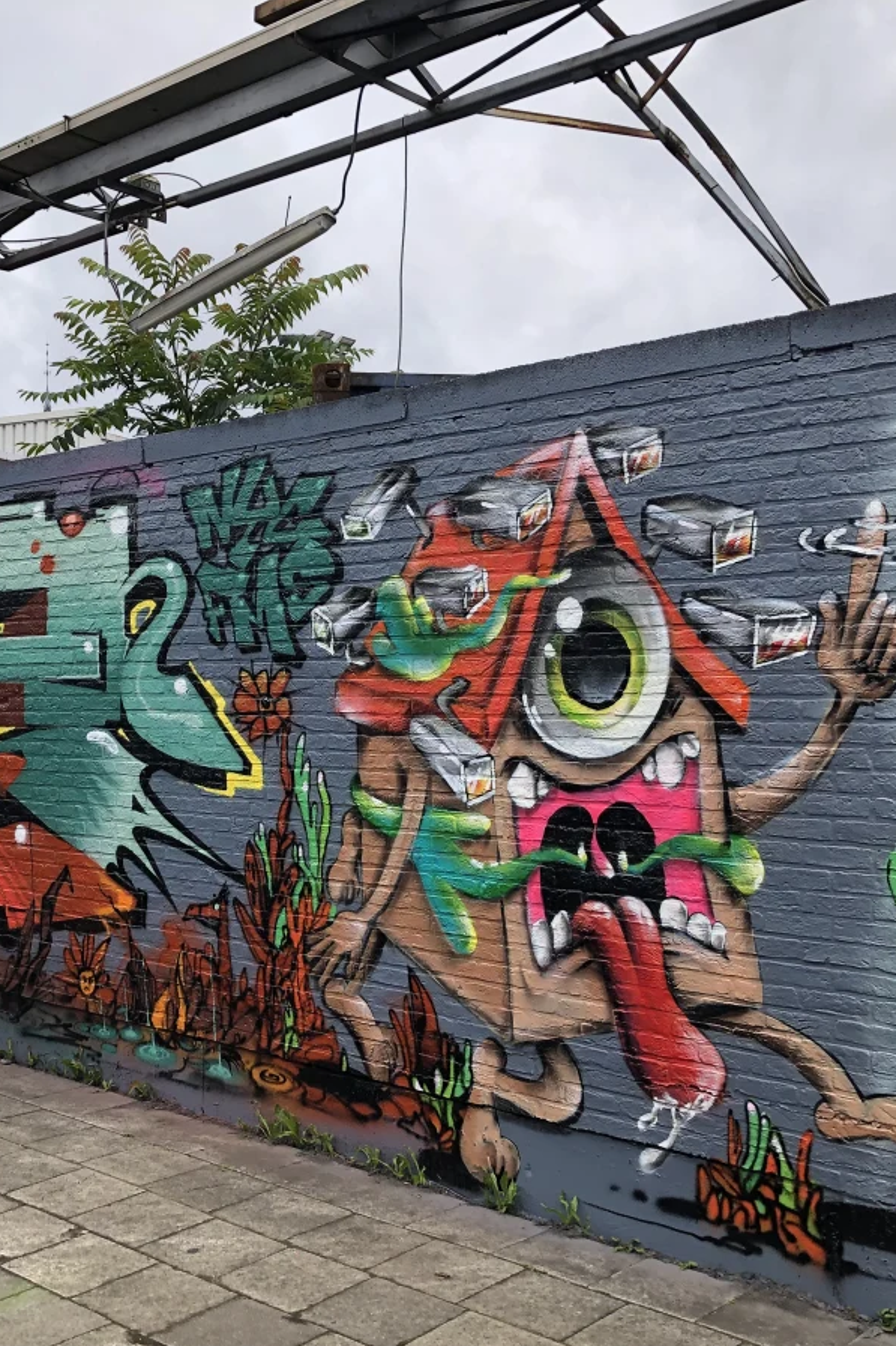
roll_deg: +1.7
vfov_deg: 49.6
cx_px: 315
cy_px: 675
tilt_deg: +2.4
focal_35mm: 39
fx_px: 1456
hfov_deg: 34.0
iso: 20
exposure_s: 1/842
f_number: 1.8
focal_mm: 4
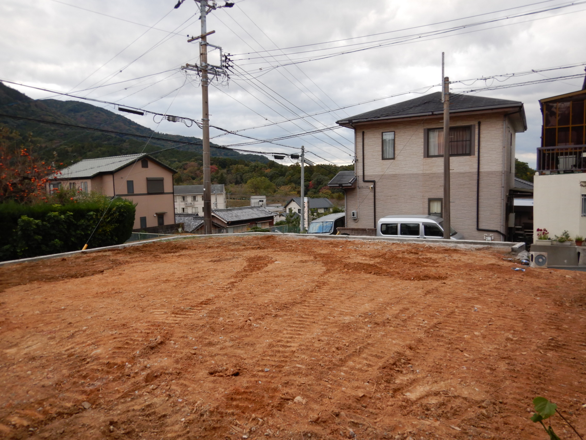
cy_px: 220
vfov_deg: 56.8
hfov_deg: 71.6
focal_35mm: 24
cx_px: 293
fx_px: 406
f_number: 2.8
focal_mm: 4.3
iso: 125
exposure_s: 1/125
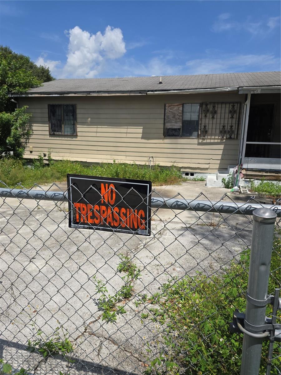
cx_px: 140
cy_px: 188
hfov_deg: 58.9
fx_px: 249
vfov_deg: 73.9
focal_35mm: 23
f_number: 1.7
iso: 12
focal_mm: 6.3
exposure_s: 1/1132
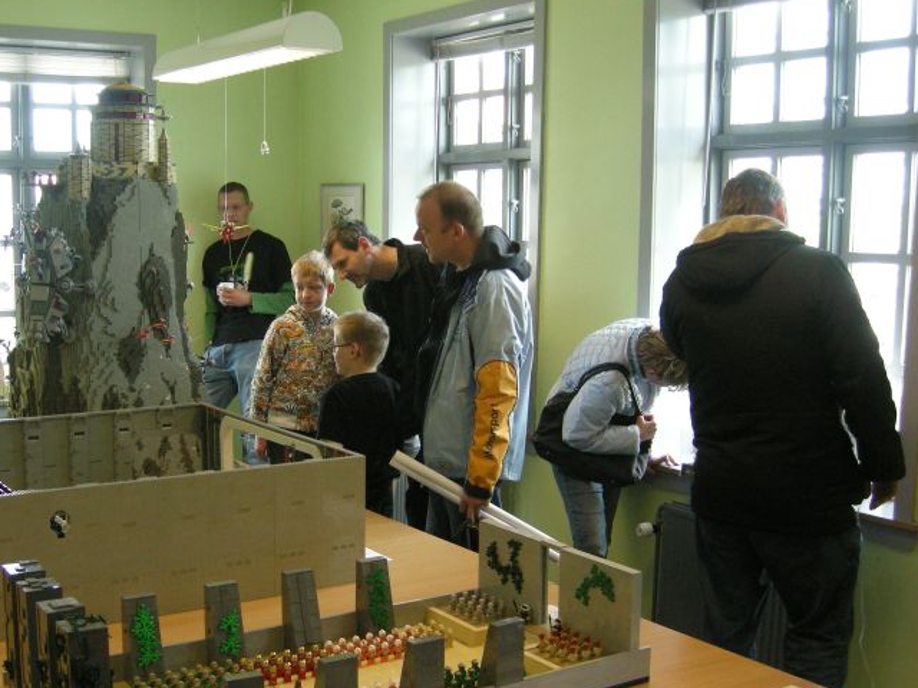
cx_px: 389
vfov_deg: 32.1
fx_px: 1193
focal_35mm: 45
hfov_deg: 42.0
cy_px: 413
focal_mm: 7.5
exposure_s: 1/73
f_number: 2.7
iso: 271
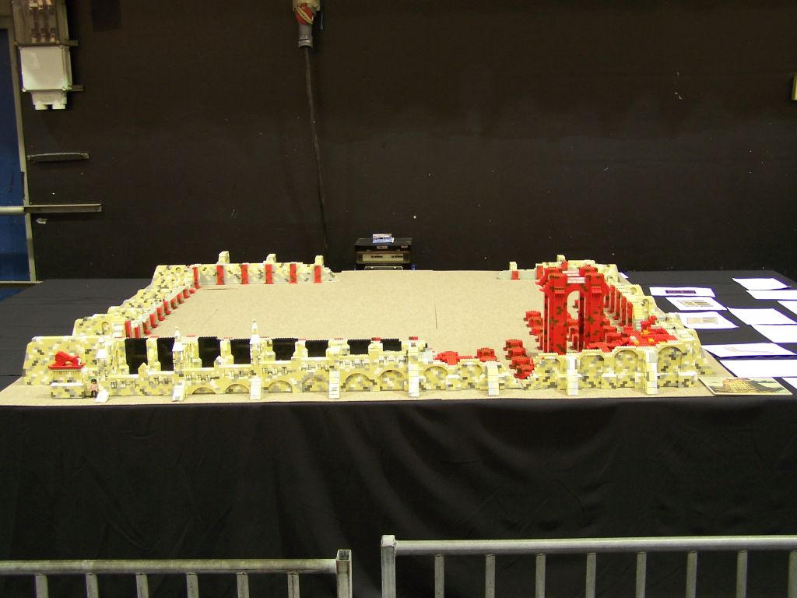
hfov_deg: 43.9
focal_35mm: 43
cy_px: 299
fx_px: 990
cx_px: 398
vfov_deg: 33.6
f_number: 2.9
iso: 80
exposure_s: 1/2
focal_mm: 7.1
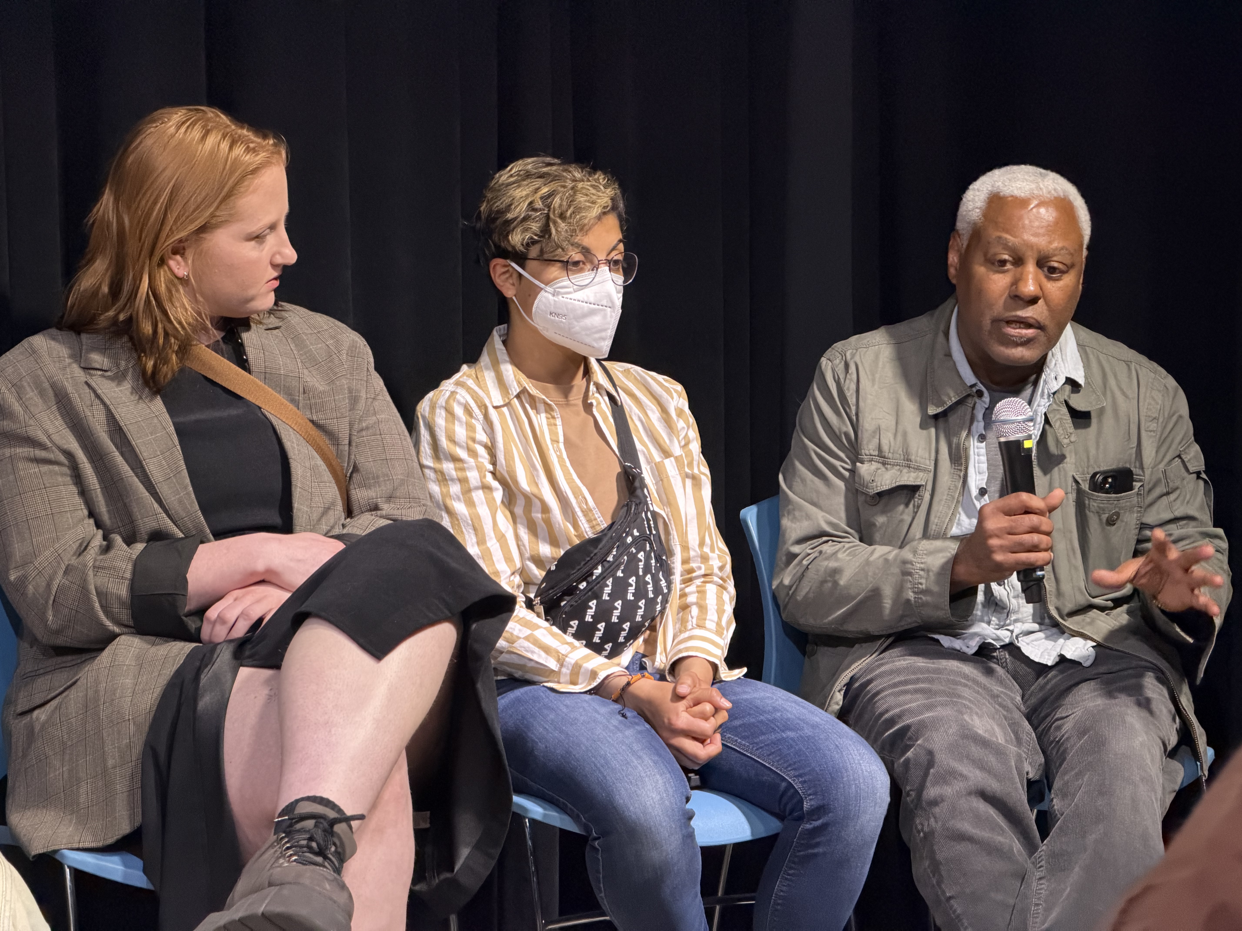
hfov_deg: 19.6
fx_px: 3588
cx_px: 621
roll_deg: +0.0
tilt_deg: -2.8
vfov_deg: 14.8
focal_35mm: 100
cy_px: 466
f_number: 2.8
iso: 1600
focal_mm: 16.89
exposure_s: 1/31
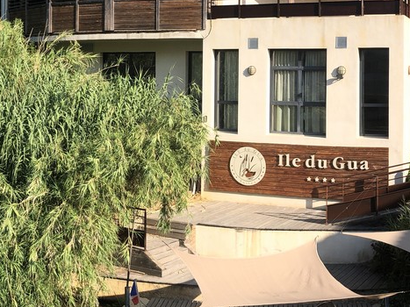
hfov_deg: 25.4
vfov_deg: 20.4
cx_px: 433
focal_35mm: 72
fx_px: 853
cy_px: 137
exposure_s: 1/1091
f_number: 1.8
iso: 20
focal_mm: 4
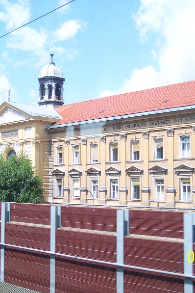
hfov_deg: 25.5
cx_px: 87
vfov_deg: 37.5
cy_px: 146
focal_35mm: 53
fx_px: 431
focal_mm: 8
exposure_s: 1/500
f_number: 2.8
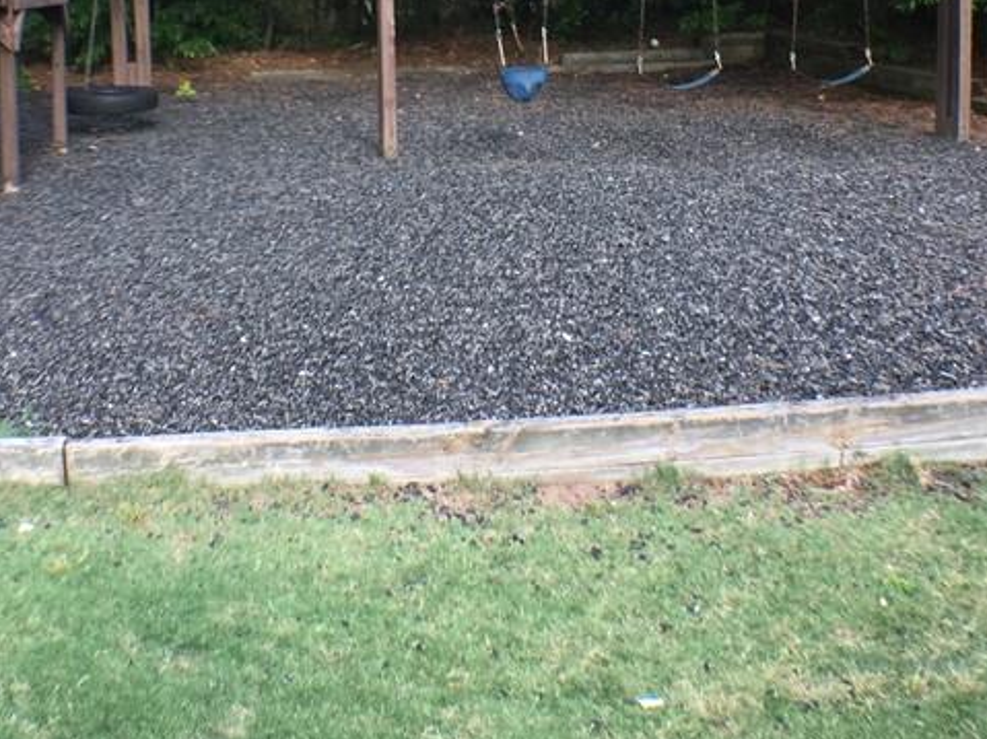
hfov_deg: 31.1
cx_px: 394
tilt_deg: -7.0
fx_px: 1767
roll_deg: +2.6
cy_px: 91
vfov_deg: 23.1
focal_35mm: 62
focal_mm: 4.15
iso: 32
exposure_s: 1/120
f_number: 2.2
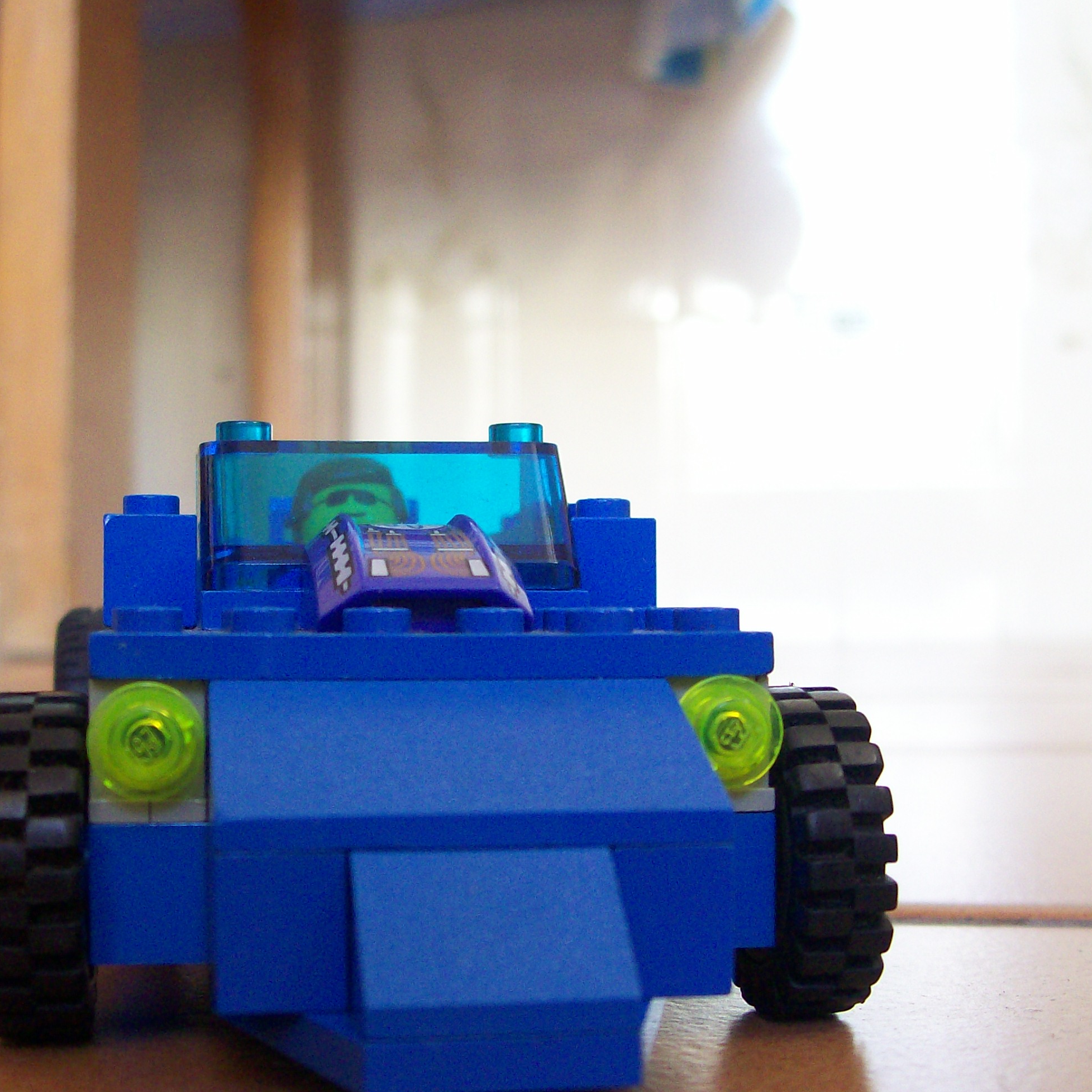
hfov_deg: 33.9
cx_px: 435
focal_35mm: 50
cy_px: 632
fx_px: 1785
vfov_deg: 34.0
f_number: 2.7
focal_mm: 6
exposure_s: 1/25
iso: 160
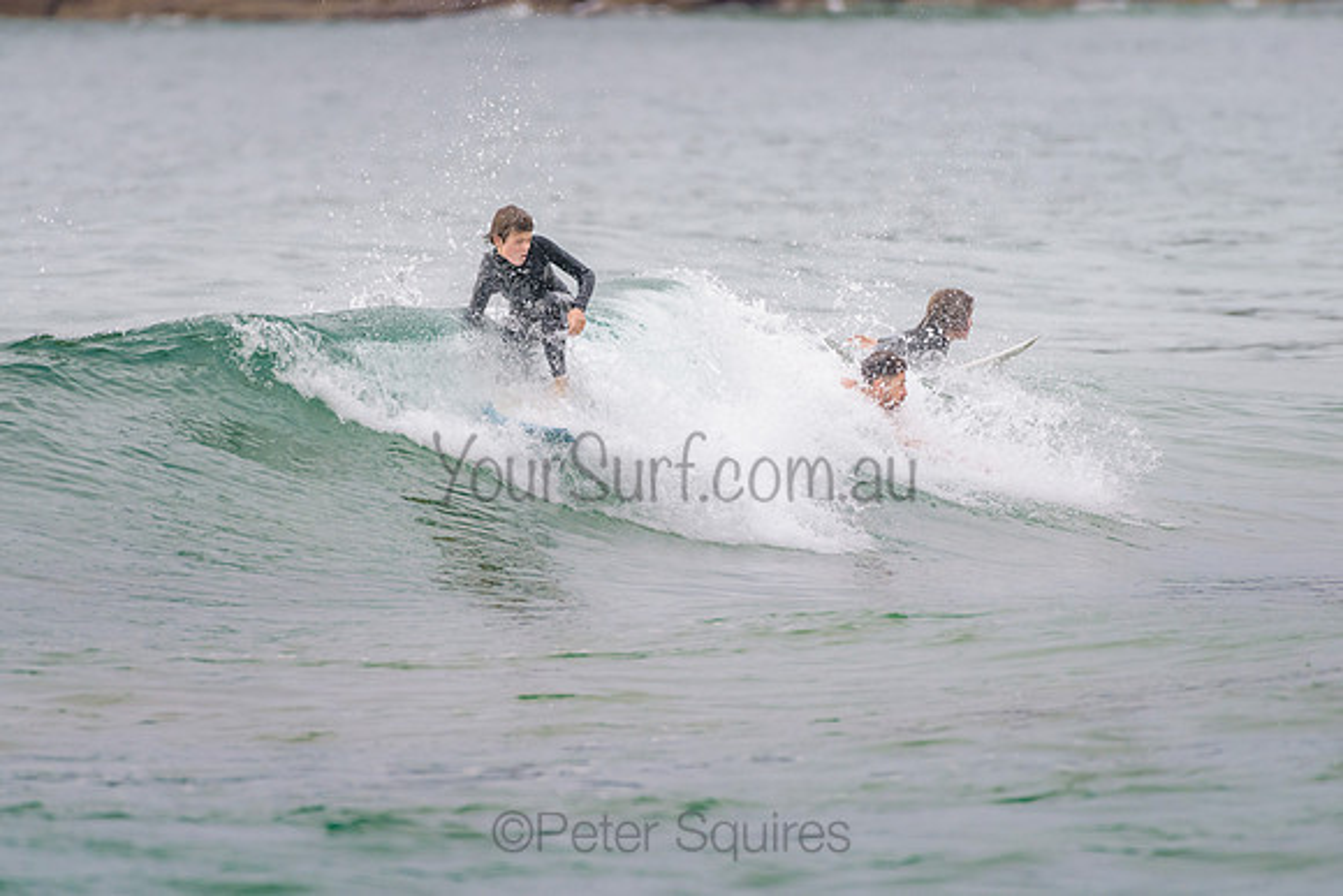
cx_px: 551
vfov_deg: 2.2
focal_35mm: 613
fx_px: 22870
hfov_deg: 3.4
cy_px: 433
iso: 450
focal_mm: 500
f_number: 5.6
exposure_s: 1/800
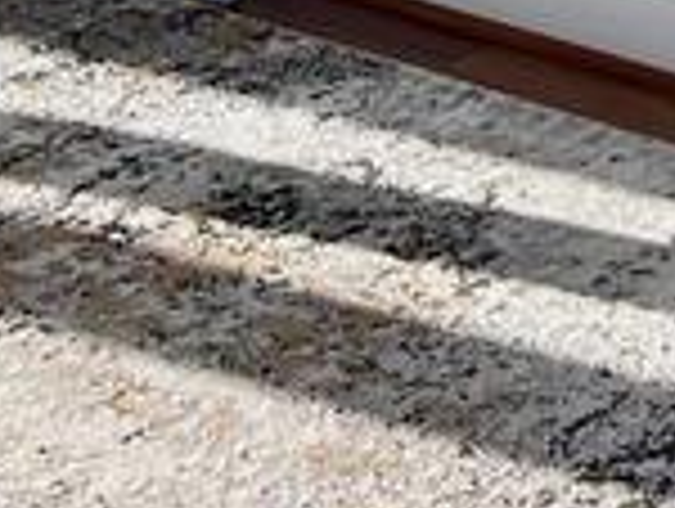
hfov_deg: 9.7
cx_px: 1696
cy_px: -1142
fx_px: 3457
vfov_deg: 7.2
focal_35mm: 177
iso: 50
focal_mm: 5.7
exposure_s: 1/427
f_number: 1.5
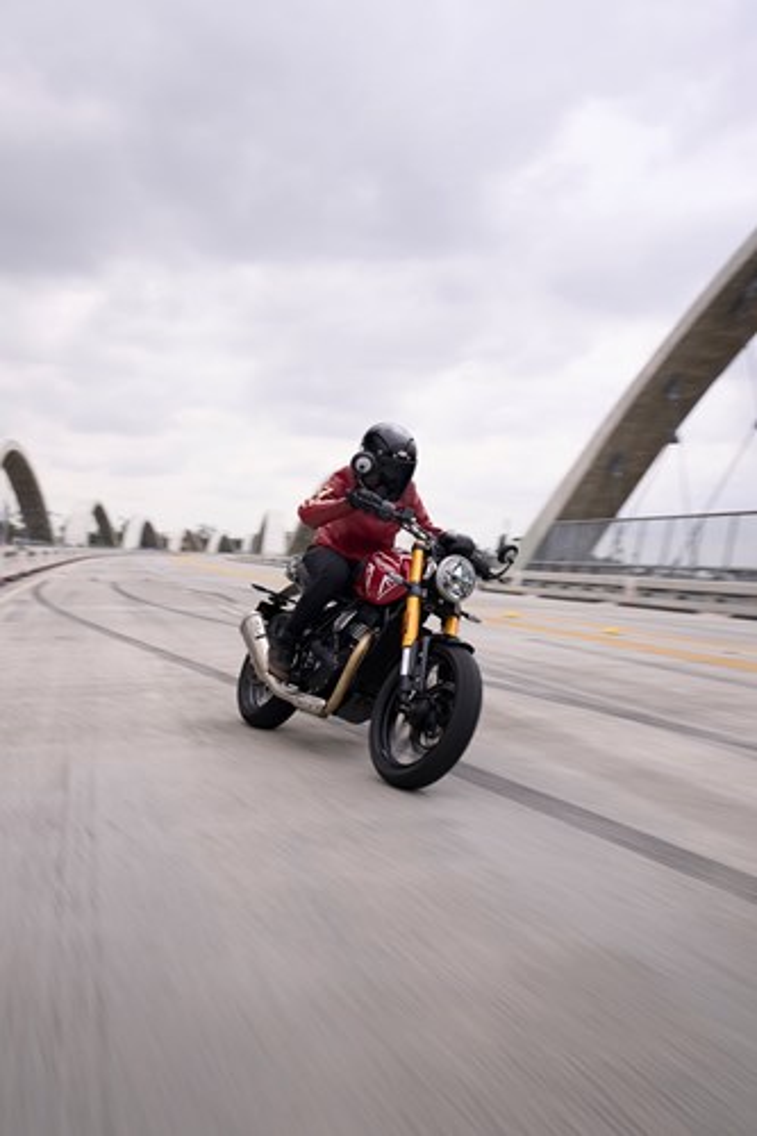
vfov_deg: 58.7
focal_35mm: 32
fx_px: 1010
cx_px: 378
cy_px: 568
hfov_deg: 41.1
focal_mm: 32
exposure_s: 1/100
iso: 100
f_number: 5
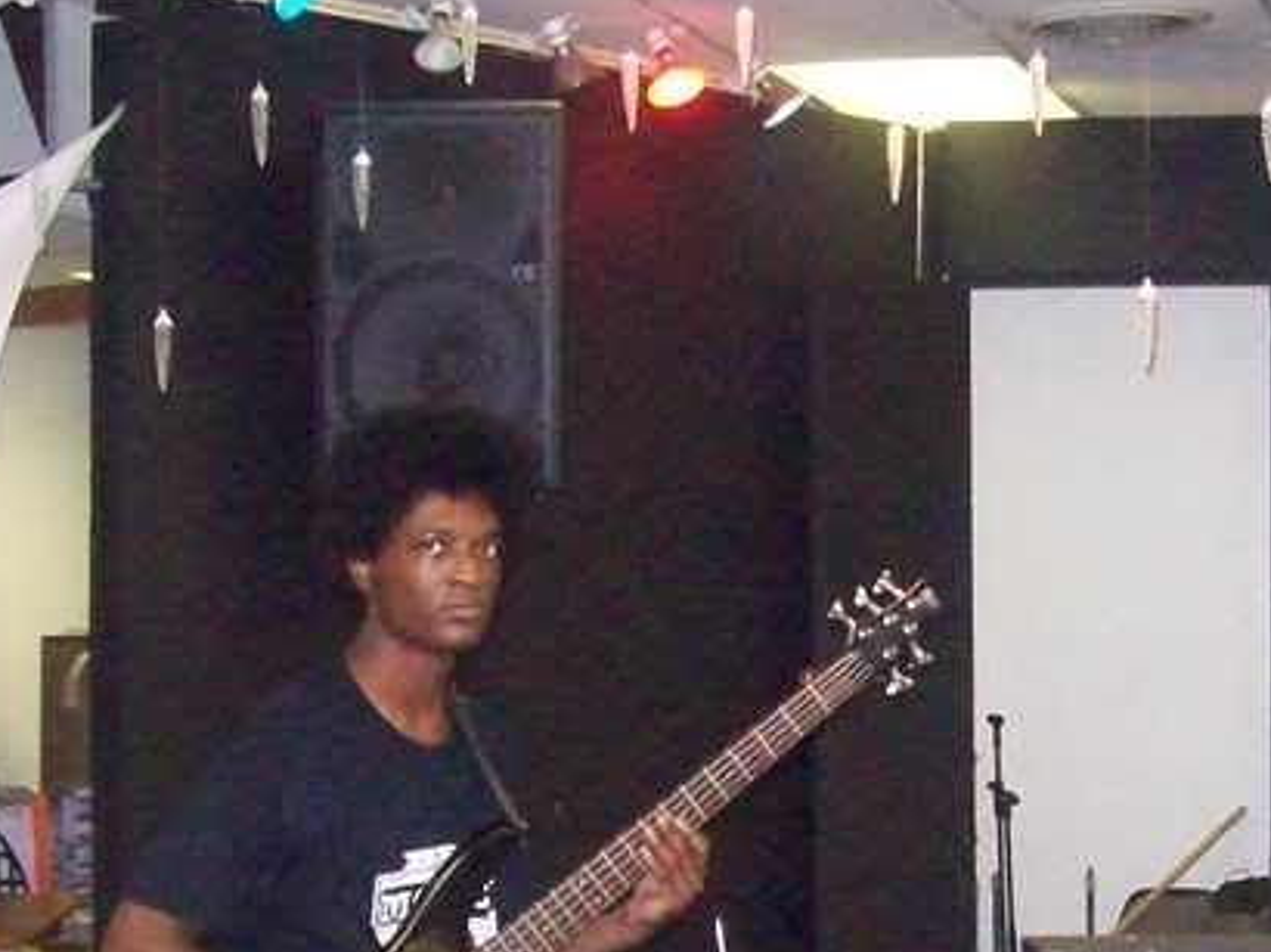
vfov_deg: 16.0
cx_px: 803
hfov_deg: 21.7
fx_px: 3303
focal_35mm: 90
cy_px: 1030
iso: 800
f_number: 2.7
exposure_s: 1/128
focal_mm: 6
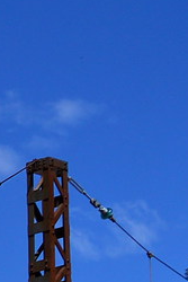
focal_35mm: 299
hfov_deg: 4.1
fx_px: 2339
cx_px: -697
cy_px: 622
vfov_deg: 6.6
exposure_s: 1/640
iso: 100
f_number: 7.1
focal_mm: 26
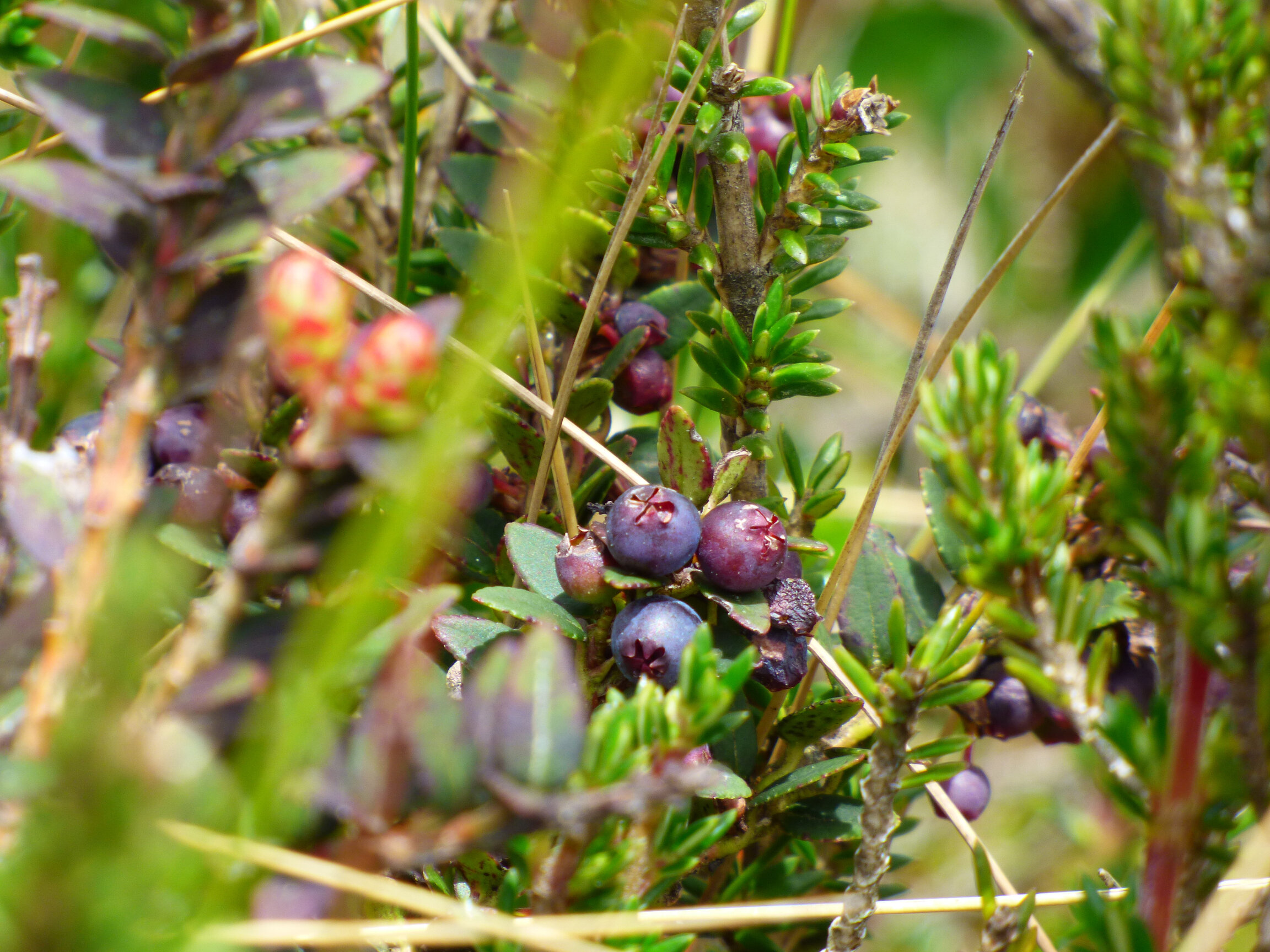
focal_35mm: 587
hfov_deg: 3.4
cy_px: 476
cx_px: 635
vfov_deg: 2.5
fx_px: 21536
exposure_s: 1/200
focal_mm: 95.6
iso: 100
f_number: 5.6
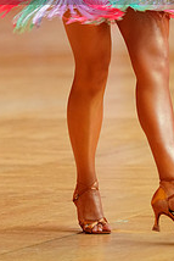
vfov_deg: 4.8
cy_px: -35
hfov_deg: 3.2
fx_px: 3112
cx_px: 54
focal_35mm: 430
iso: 2500
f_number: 2.8
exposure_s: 1/400
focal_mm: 159
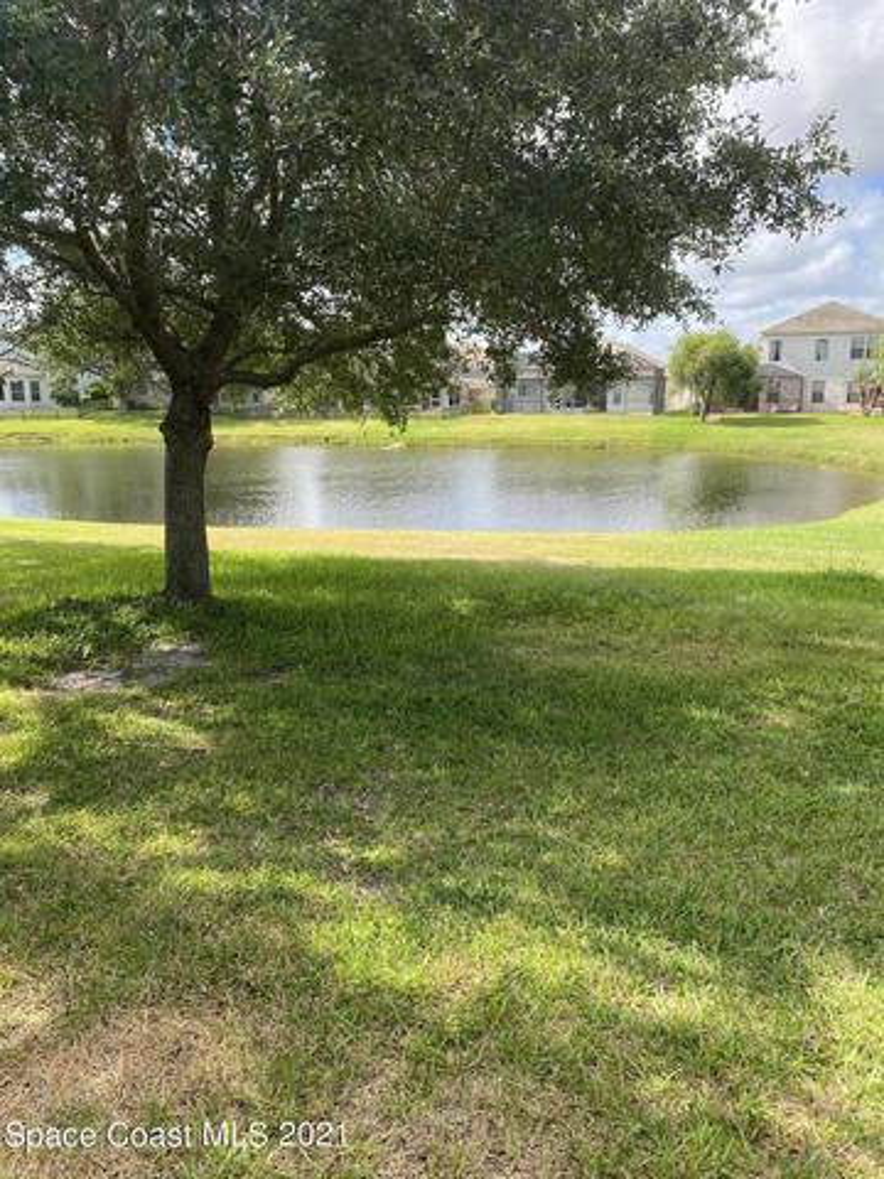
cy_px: 590
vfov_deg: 67.3
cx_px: 442
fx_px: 885
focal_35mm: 26
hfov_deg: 53.1
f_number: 1.8
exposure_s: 1/772
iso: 32
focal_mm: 4.25
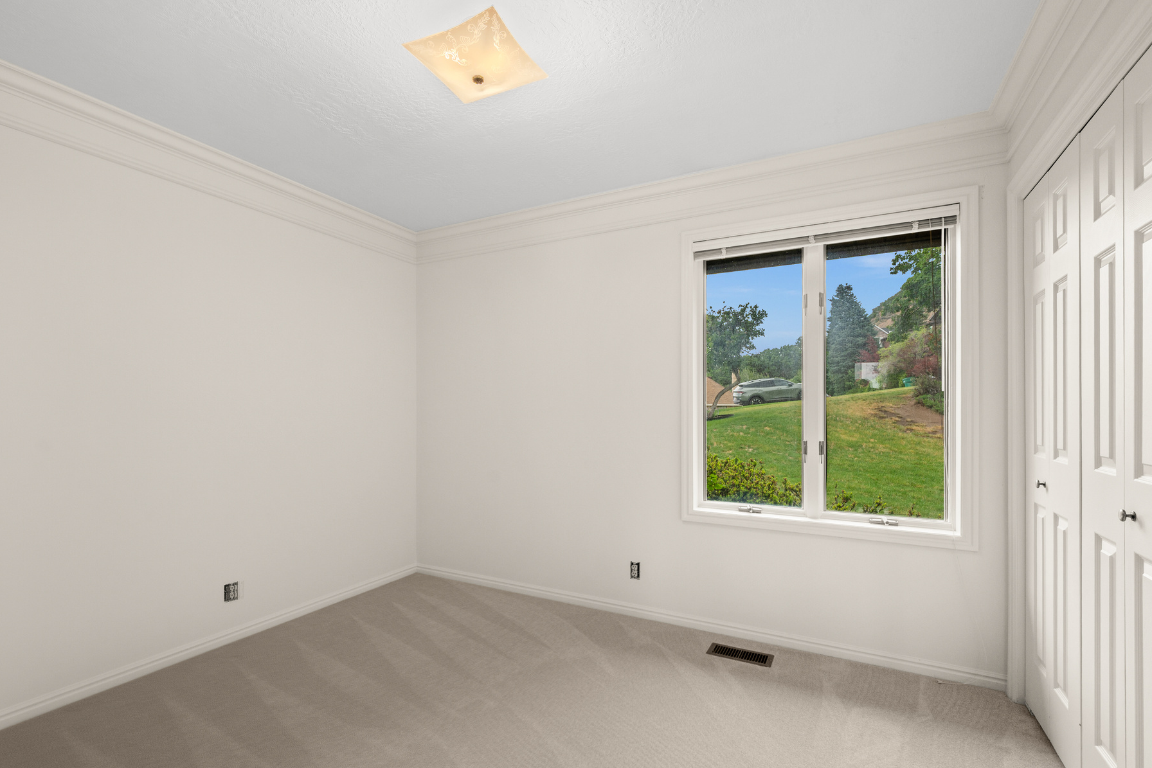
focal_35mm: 16
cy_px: 413
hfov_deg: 96.7
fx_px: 512
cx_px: 553
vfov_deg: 73.6
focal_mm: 14
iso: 400
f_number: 7.1
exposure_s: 1/20
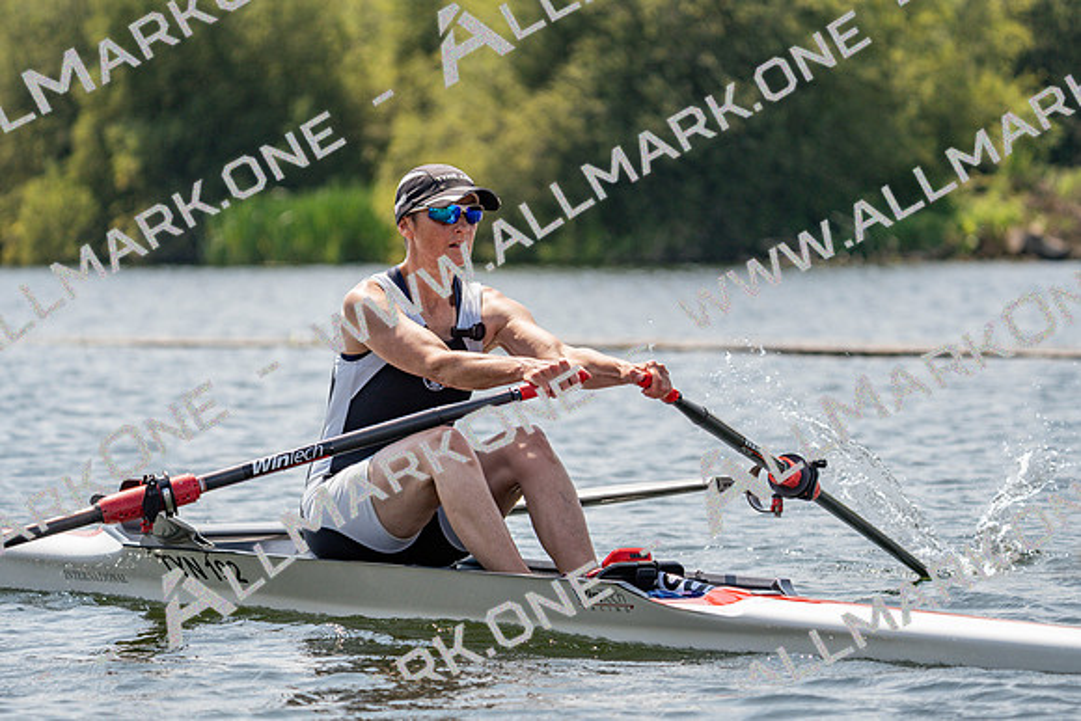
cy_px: 360
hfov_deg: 10.3
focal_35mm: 200
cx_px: 540
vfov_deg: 6.9
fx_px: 6007
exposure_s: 1/1600
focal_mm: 200
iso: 200
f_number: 5.6
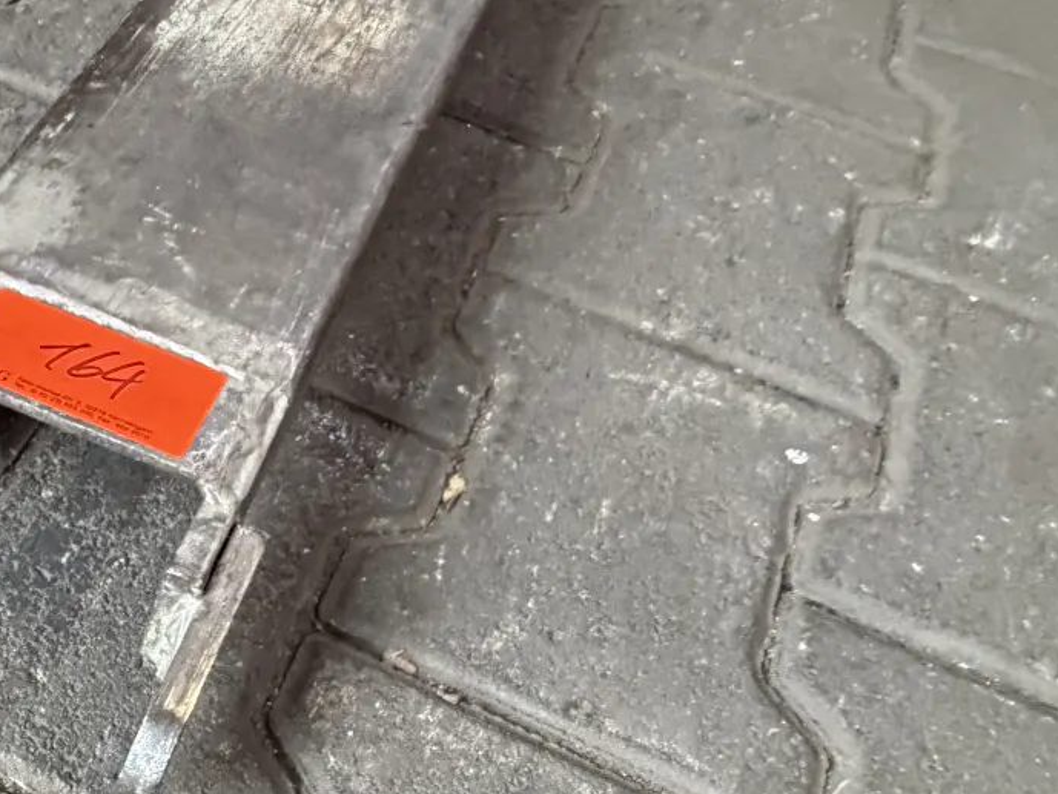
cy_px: 564
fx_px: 1192
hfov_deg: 41.3
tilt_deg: -56.6
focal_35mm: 39
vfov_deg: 36.2
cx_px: -15
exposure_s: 1/60
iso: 800
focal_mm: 2.22
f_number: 2.2
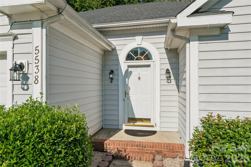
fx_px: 167
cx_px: 126
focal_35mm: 24
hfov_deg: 73.7
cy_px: 84
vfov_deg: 53.1
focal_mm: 24
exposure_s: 1/40
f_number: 22
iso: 100
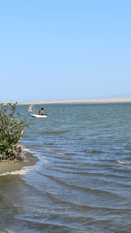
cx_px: 47
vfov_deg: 26.2
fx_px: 500
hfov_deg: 14.9
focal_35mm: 81
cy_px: 116
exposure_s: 1/320
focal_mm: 34
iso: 200
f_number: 9
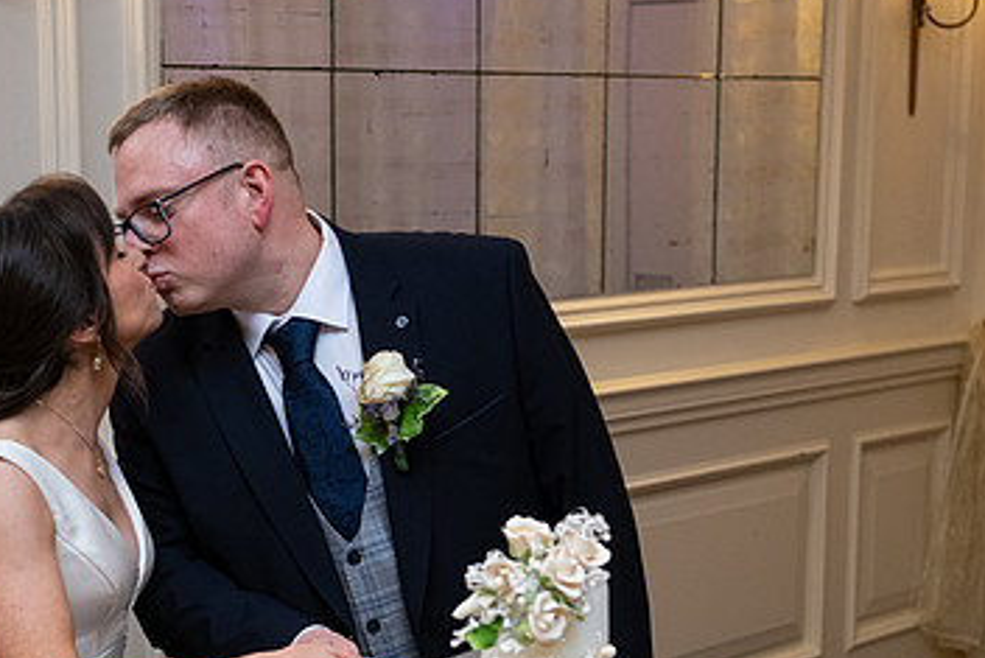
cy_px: 522
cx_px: 369
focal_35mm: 79
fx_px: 2162
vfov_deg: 17.2
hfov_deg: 25.6
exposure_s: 1/160
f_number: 3.5
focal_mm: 48
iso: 800
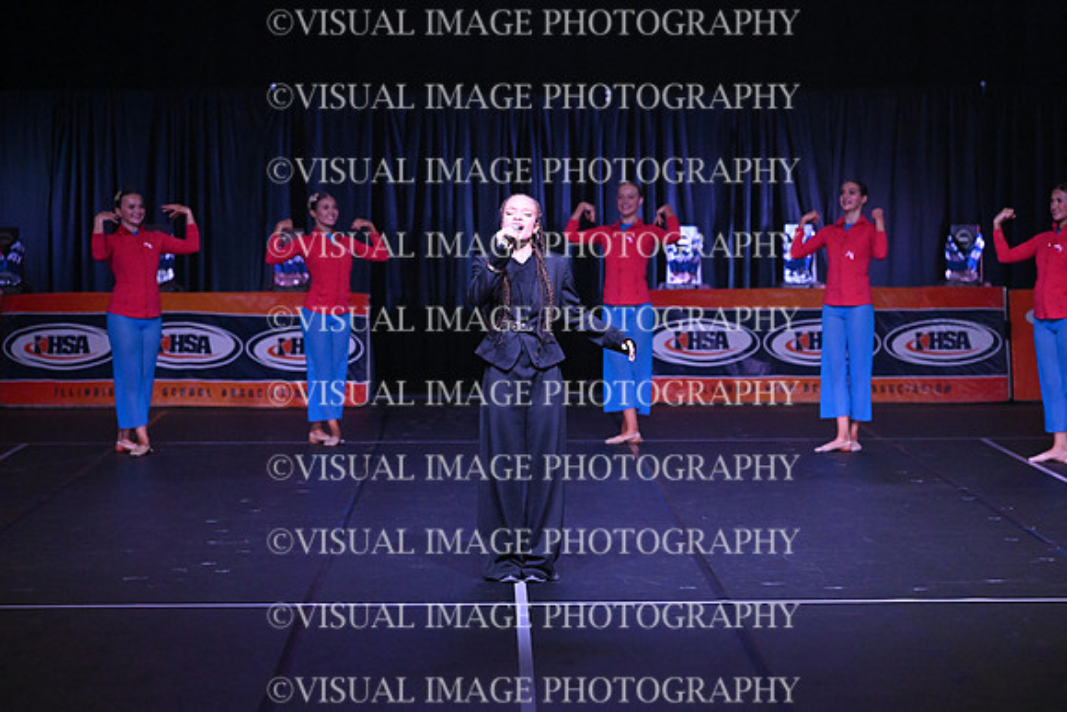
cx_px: 534
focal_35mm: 120
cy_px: 356
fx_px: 3557
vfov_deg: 11.4
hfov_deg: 17.1
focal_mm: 120
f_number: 4
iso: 10000
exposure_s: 1/320
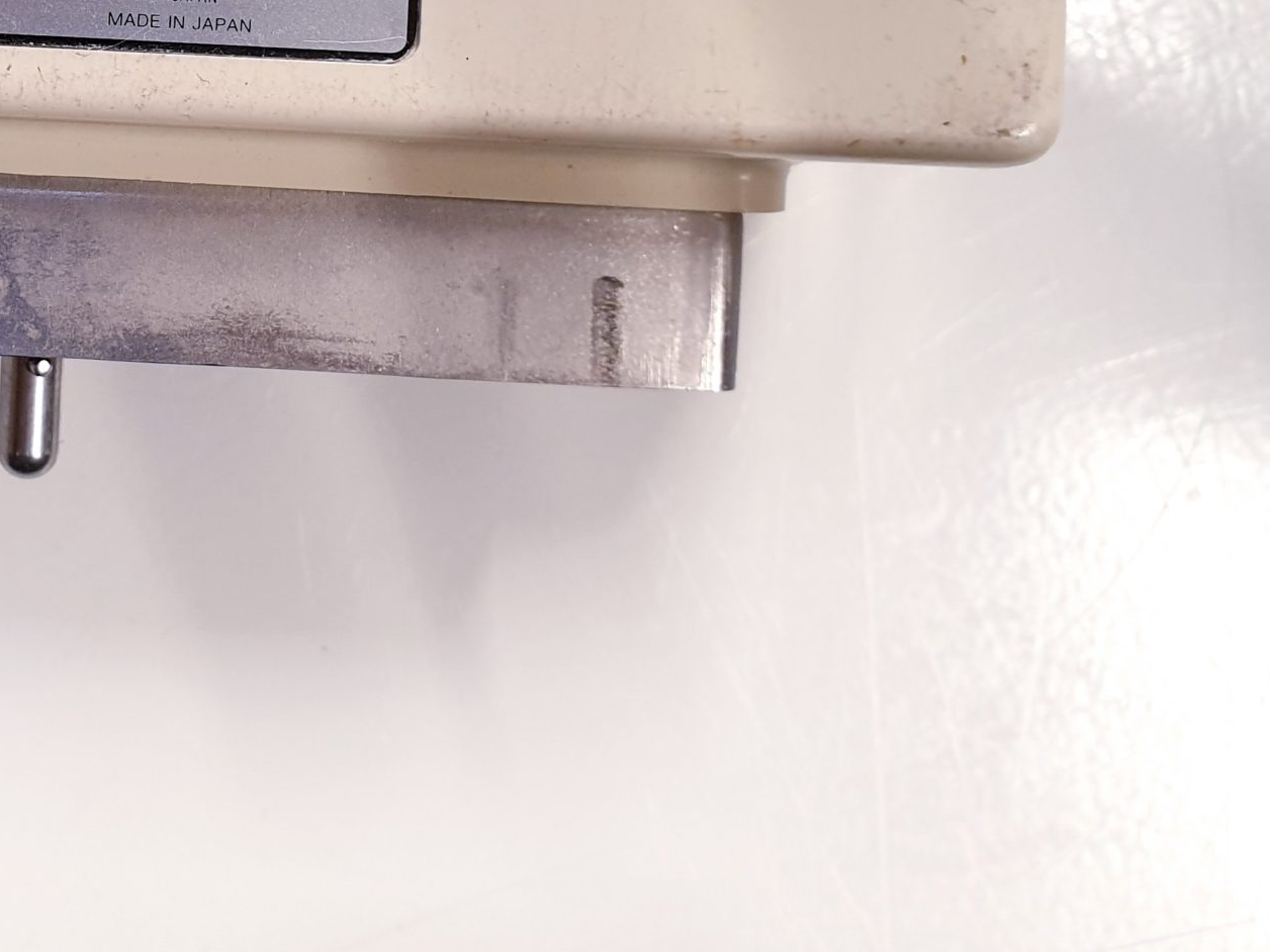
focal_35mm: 53
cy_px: 6
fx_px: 1944
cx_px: 101
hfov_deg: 34.0
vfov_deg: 26.1
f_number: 2.4
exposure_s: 1/50
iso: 160
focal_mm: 4.3
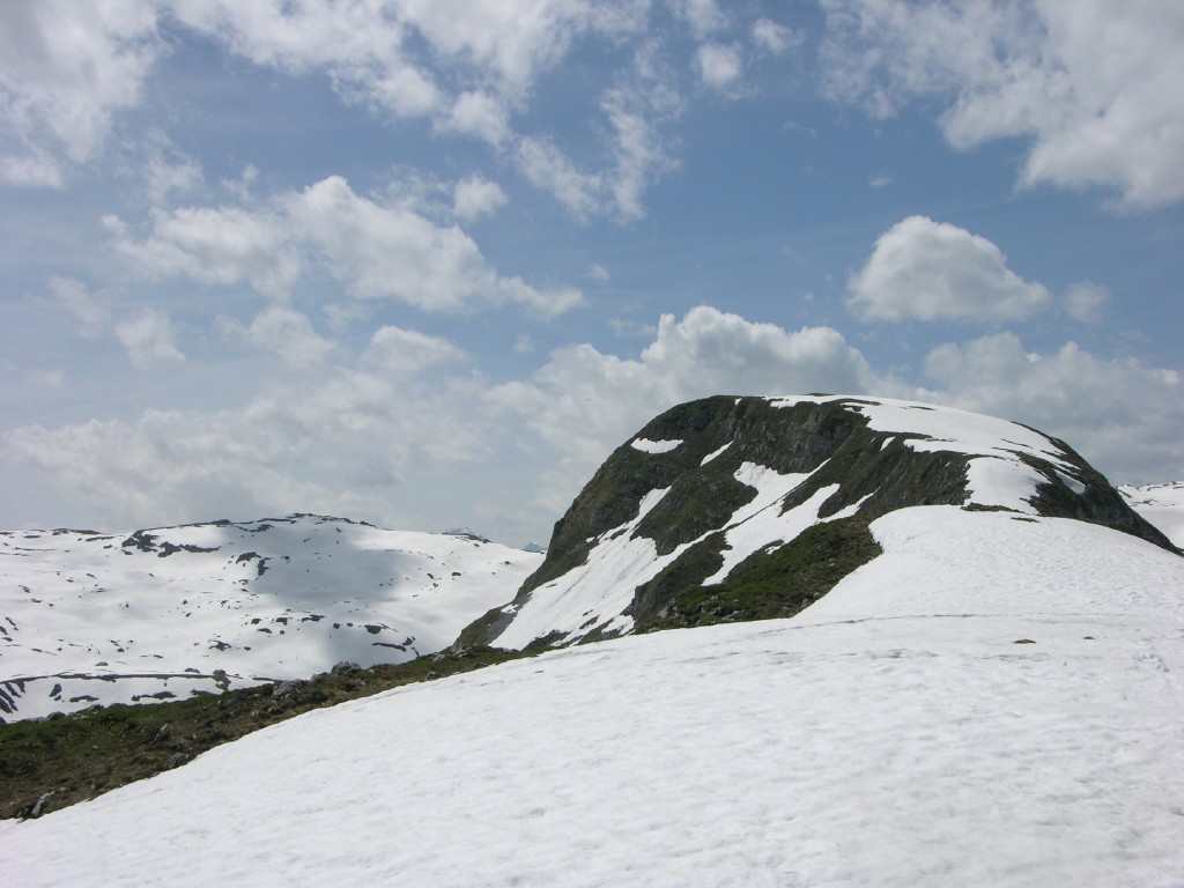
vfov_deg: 31.5
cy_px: 444
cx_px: 592
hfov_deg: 41.2
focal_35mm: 46
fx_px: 1573
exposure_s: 1/453
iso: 50
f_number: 7.5
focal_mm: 11.6
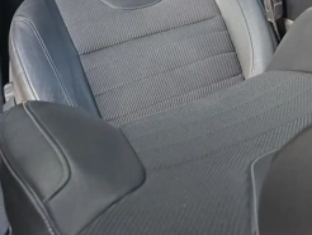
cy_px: -48
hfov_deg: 30.5
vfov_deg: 23.8
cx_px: 349
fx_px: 505
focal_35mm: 56
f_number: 1.7
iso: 250
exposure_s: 1/100
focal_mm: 6.3
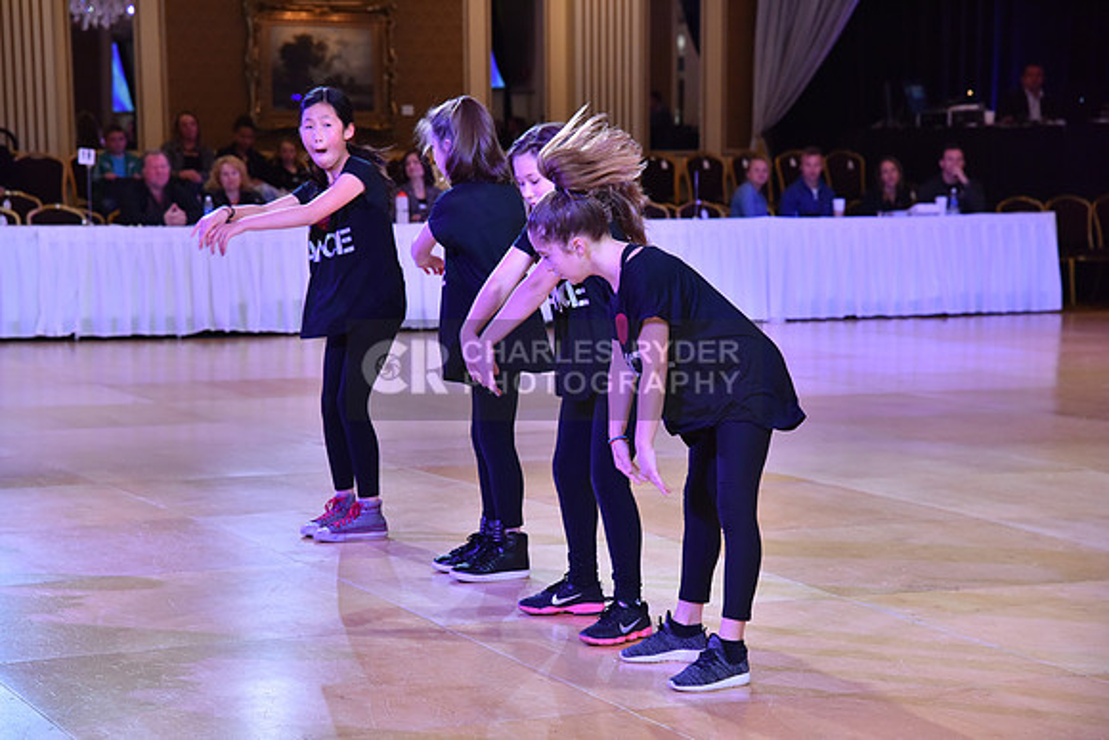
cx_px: 554
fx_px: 2927
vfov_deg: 14.4
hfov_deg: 21.5
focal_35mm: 95
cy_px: 370
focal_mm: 95
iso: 1600
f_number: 5
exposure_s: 1/250
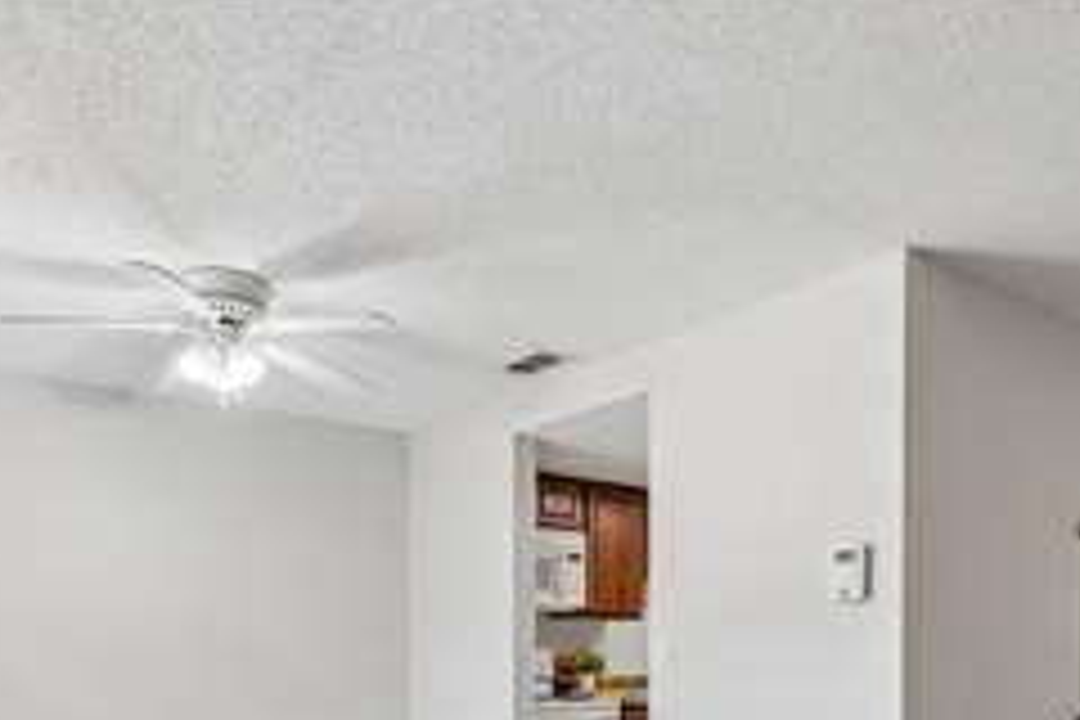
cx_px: 504
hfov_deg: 61.9
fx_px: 900
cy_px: 695
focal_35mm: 30
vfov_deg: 39.3
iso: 100
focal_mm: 10
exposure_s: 1/13
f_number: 7.1
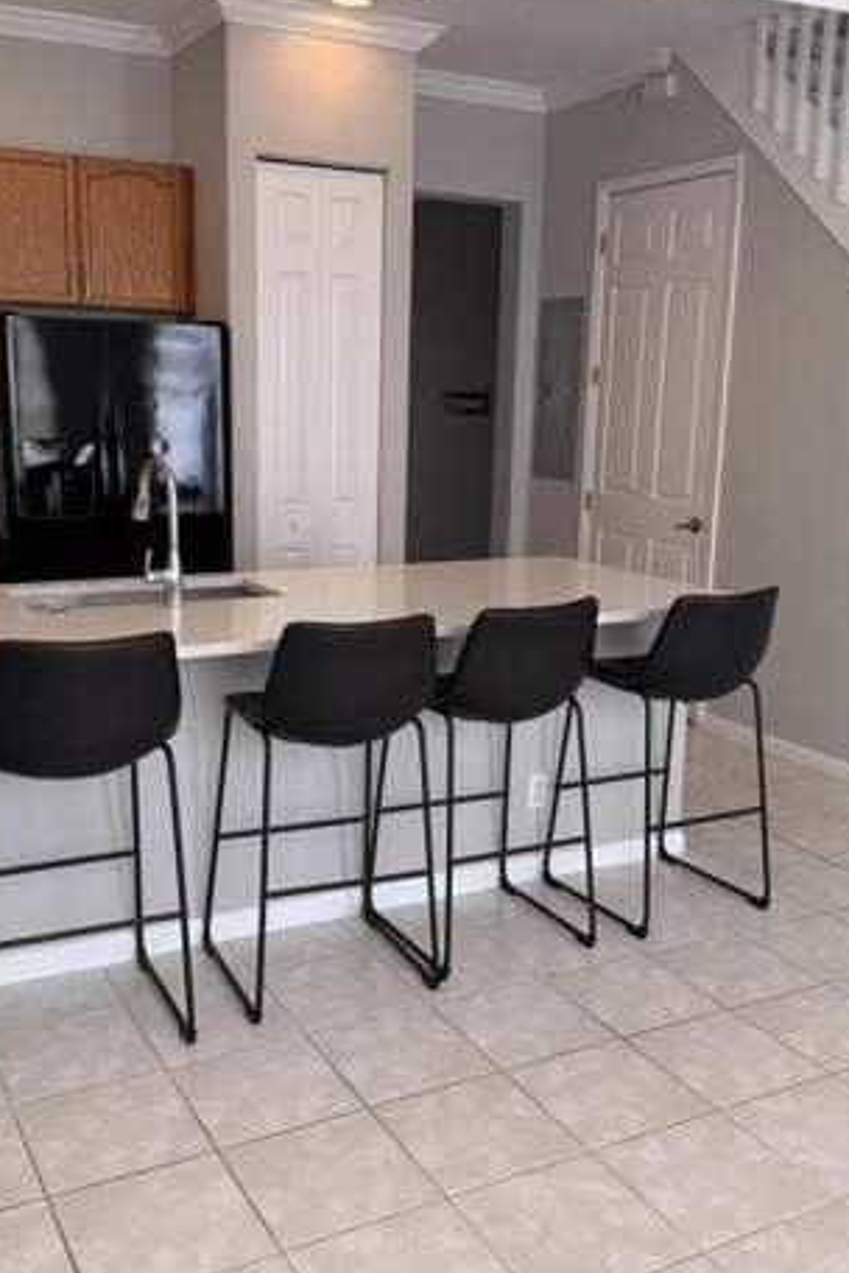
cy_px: 628
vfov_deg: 54.4
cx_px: 422
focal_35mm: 35
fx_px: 1238
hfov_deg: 37.9
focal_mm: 6.76
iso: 100
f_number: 1.78
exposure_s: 1/326
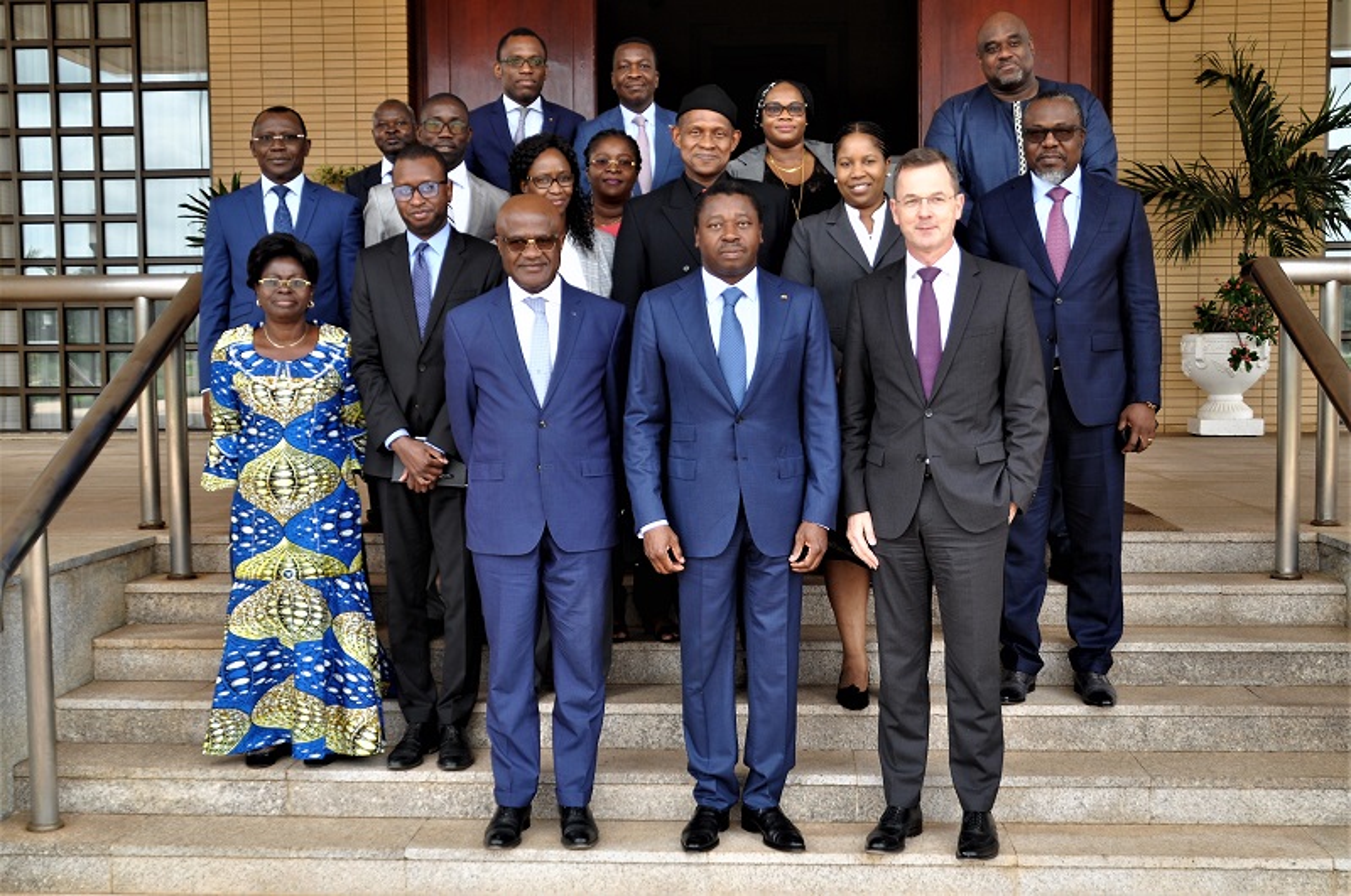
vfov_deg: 35.4
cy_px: 448
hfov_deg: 51.3
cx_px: 676
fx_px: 1405
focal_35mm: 38
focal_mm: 25
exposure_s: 1/160
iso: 200
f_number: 6.3
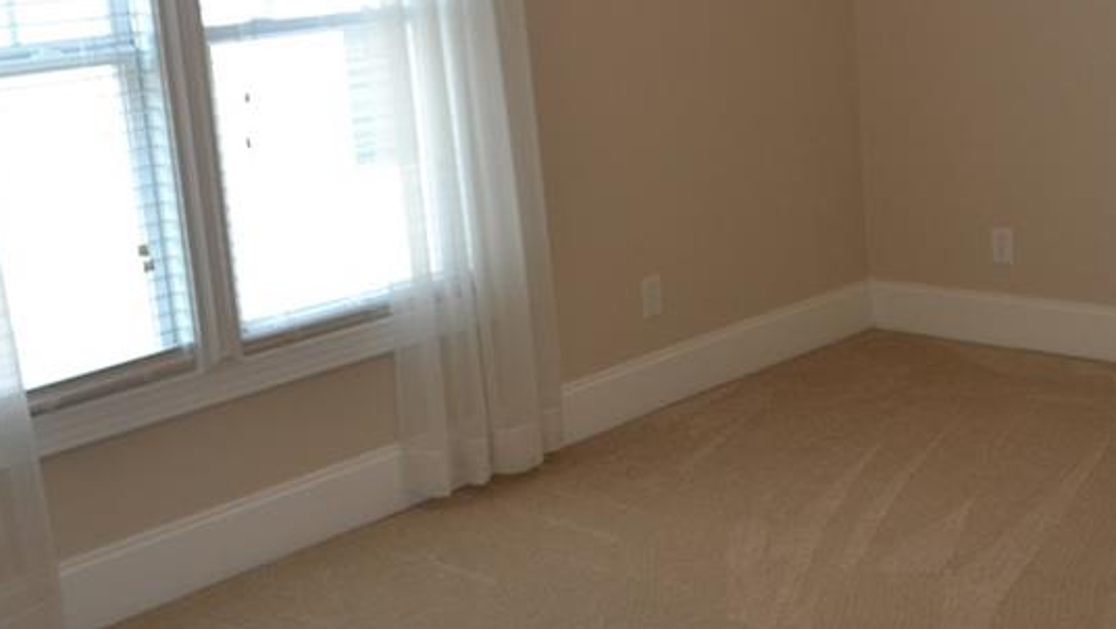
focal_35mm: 54
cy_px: 192
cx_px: 793
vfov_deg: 22.1
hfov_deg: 37.8
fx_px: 1599
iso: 400
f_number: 4
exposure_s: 1/125
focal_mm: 18
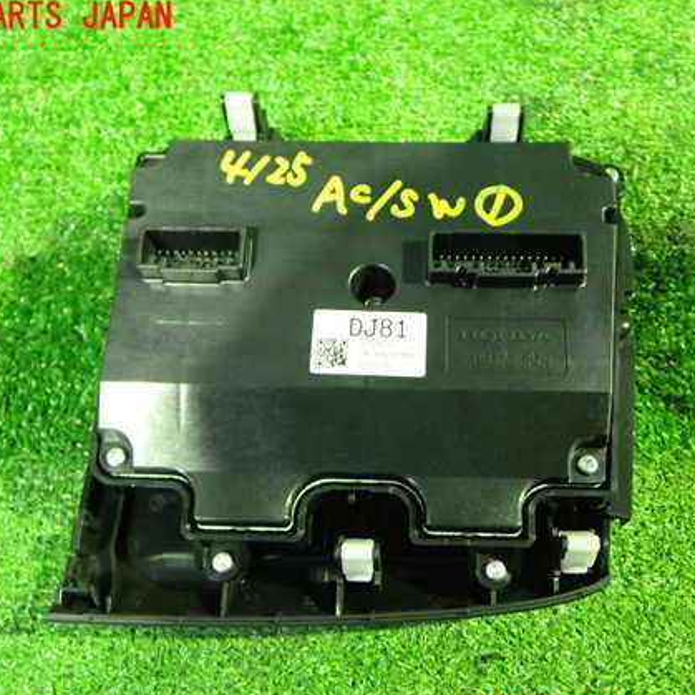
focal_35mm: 38
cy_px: 370
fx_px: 863
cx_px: 368
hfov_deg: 43.8
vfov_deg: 43.8
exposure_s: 1/15
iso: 800
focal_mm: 5.4
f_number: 2.3
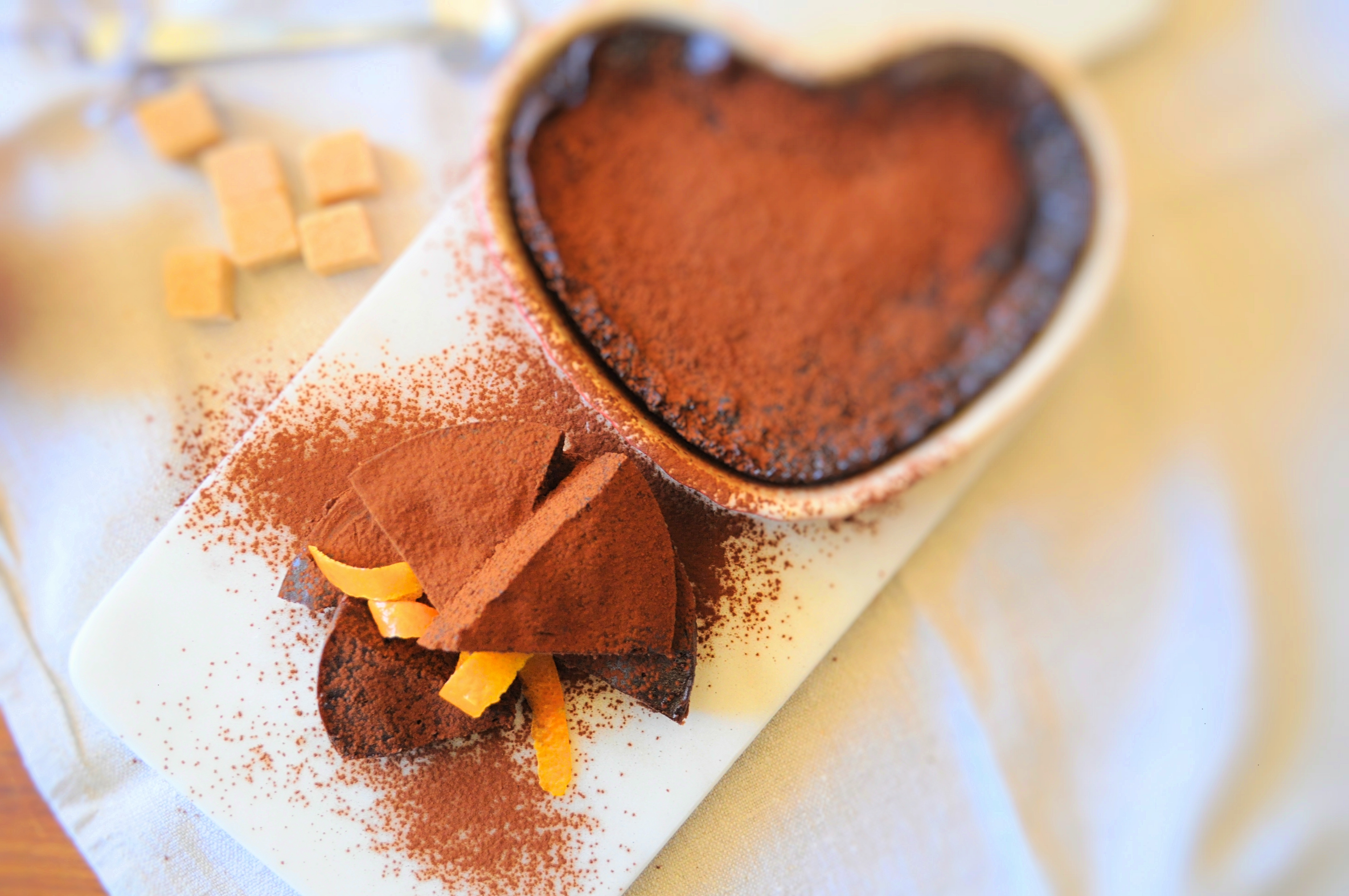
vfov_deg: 36.8
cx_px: 674
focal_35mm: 36
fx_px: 1347
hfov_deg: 53.2
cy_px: 448
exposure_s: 1/30
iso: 1250
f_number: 4
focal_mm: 24
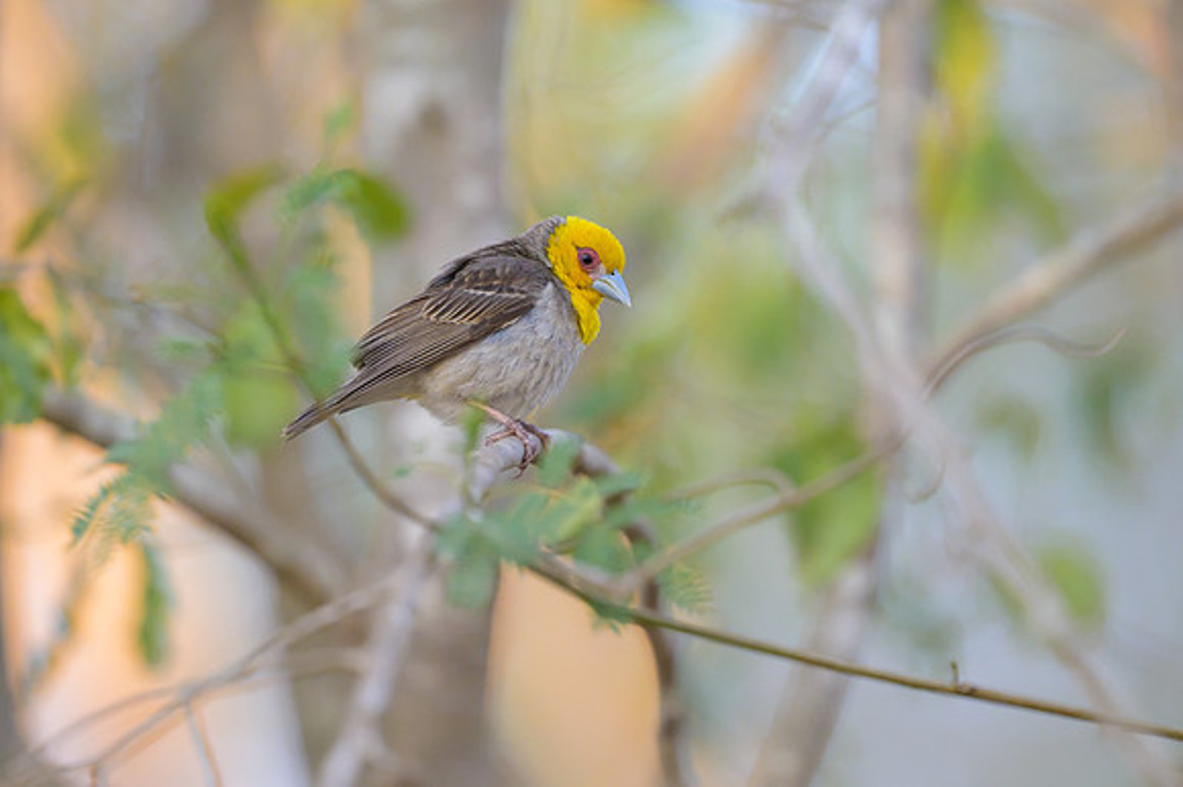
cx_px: 609
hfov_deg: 3.7
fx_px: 18521
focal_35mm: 564
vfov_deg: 2.4
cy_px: 268
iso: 900
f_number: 2.8
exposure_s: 1/1250
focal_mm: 400
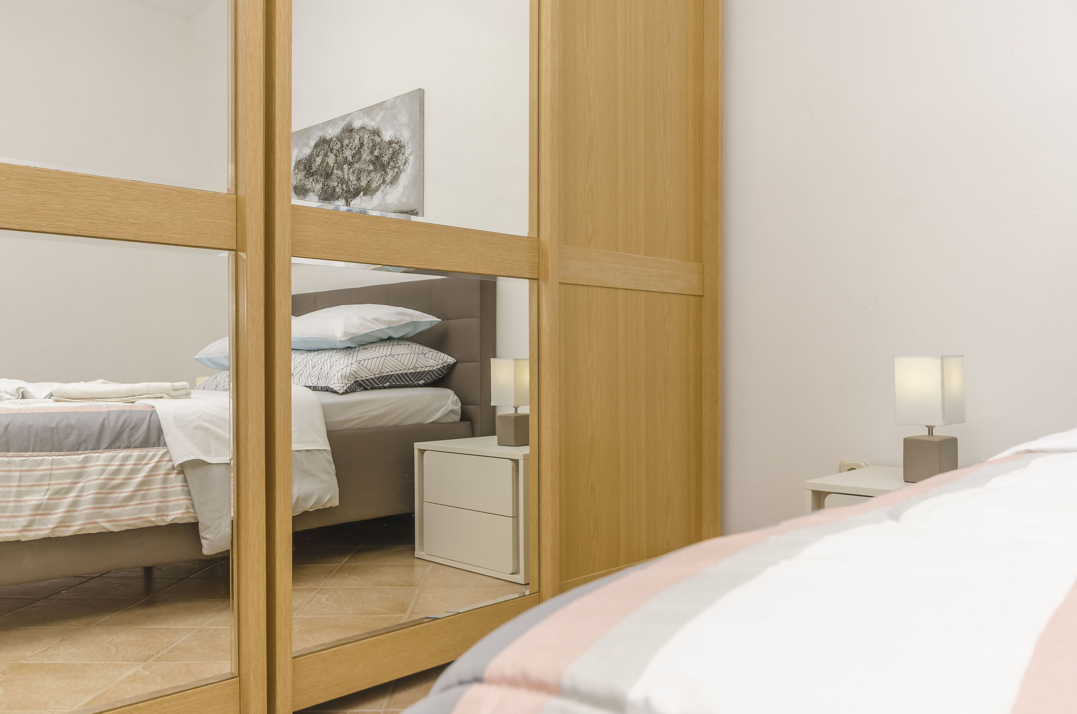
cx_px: 538
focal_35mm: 30
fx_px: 896
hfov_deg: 62.0
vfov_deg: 43.4
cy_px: 357
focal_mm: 20
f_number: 9
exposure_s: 1/100
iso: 100
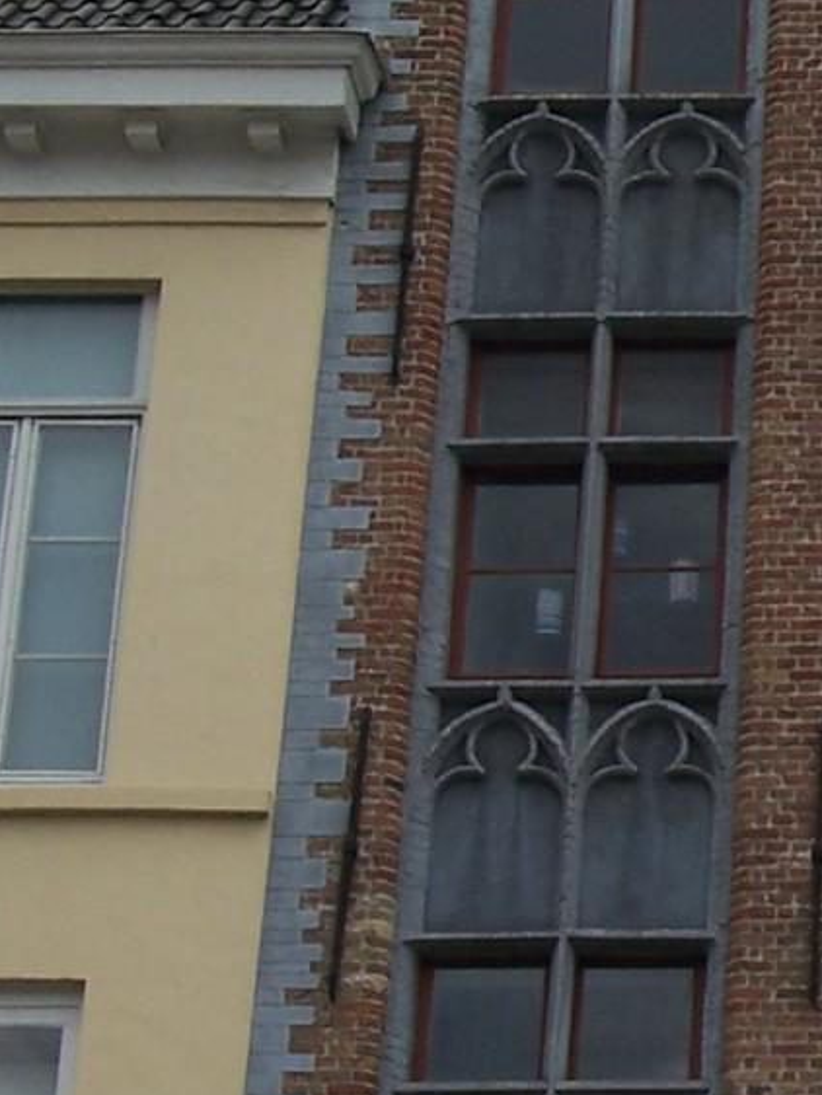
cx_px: 1198
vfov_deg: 13.9
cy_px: 495
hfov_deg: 10.1
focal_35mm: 142
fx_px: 4493
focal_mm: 6.4
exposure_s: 1/250
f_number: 3.9
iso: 64
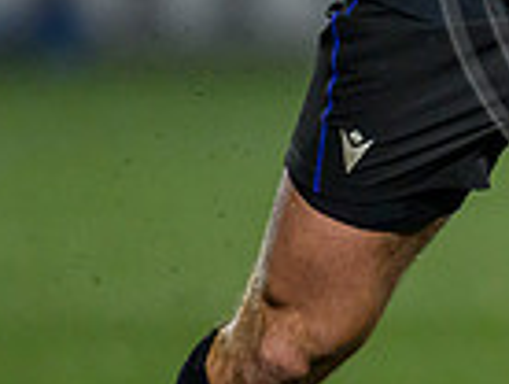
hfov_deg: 1.1
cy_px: -94
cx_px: 954
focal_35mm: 1832
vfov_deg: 0.8
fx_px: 26985
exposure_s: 1/3200
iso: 5000
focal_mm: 400
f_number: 3.2
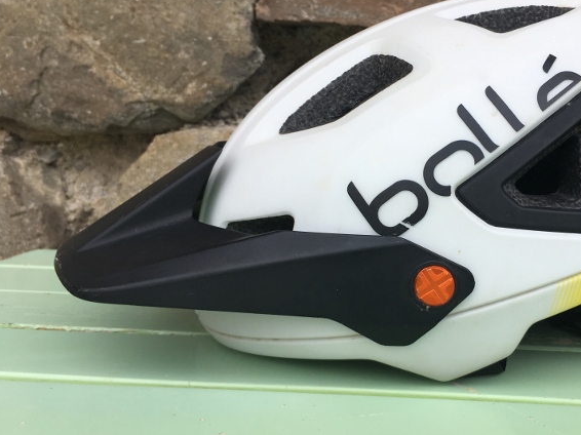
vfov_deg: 35.1
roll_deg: +0.7
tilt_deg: -7.1
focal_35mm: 41
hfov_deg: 44.8
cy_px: 203
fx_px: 688
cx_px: 408
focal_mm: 4.15
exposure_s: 1/569
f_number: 2.2
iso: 25
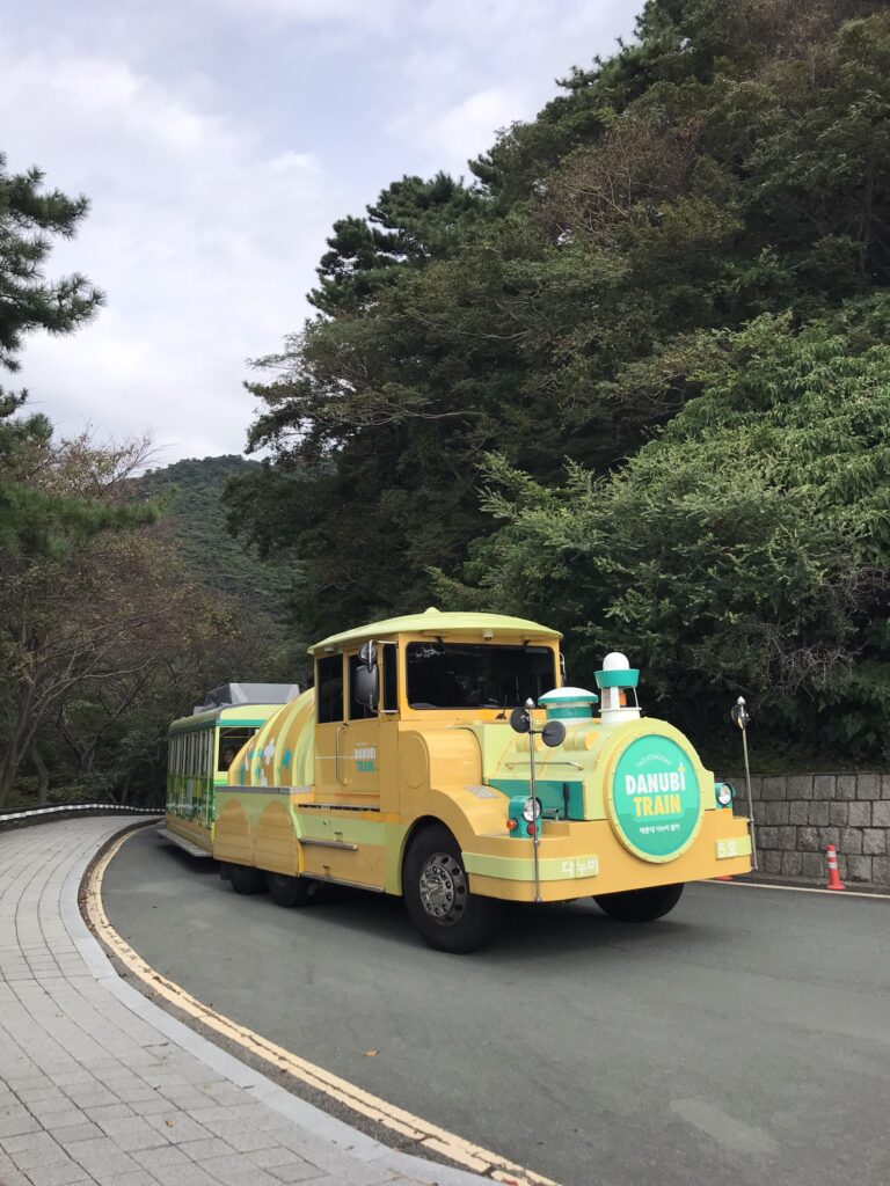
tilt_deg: +5.4
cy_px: 593
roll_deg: -2.1
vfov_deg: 63.4
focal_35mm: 28
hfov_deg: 49.7
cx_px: 445
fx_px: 960
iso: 20
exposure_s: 1/1880
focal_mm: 3.99
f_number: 1.8
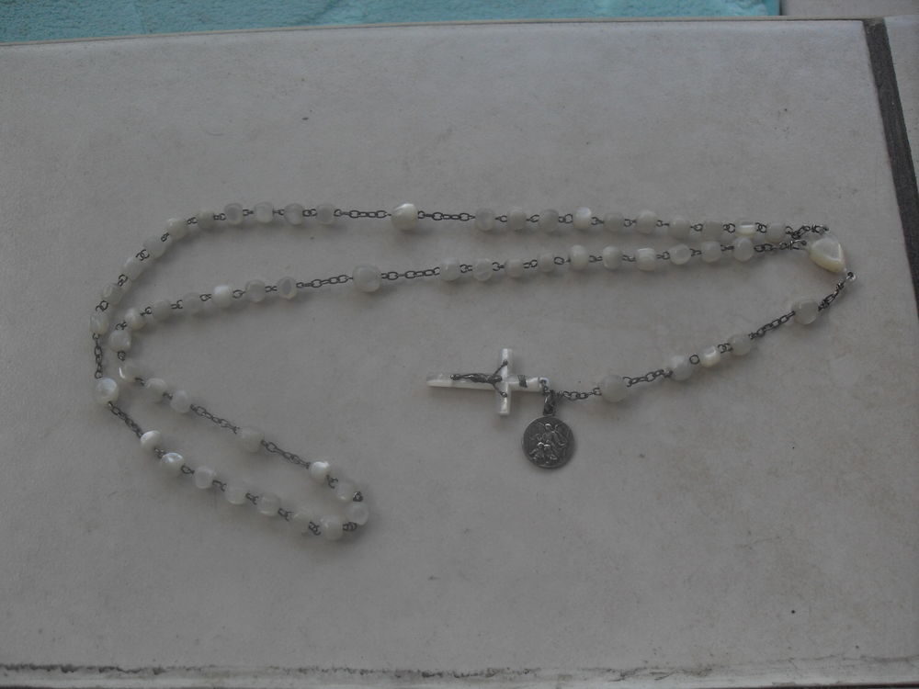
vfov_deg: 38.7
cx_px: 460
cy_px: 344
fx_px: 982
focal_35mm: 37
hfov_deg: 50.1
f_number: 2.8
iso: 80
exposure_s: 1/350
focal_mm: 6.3
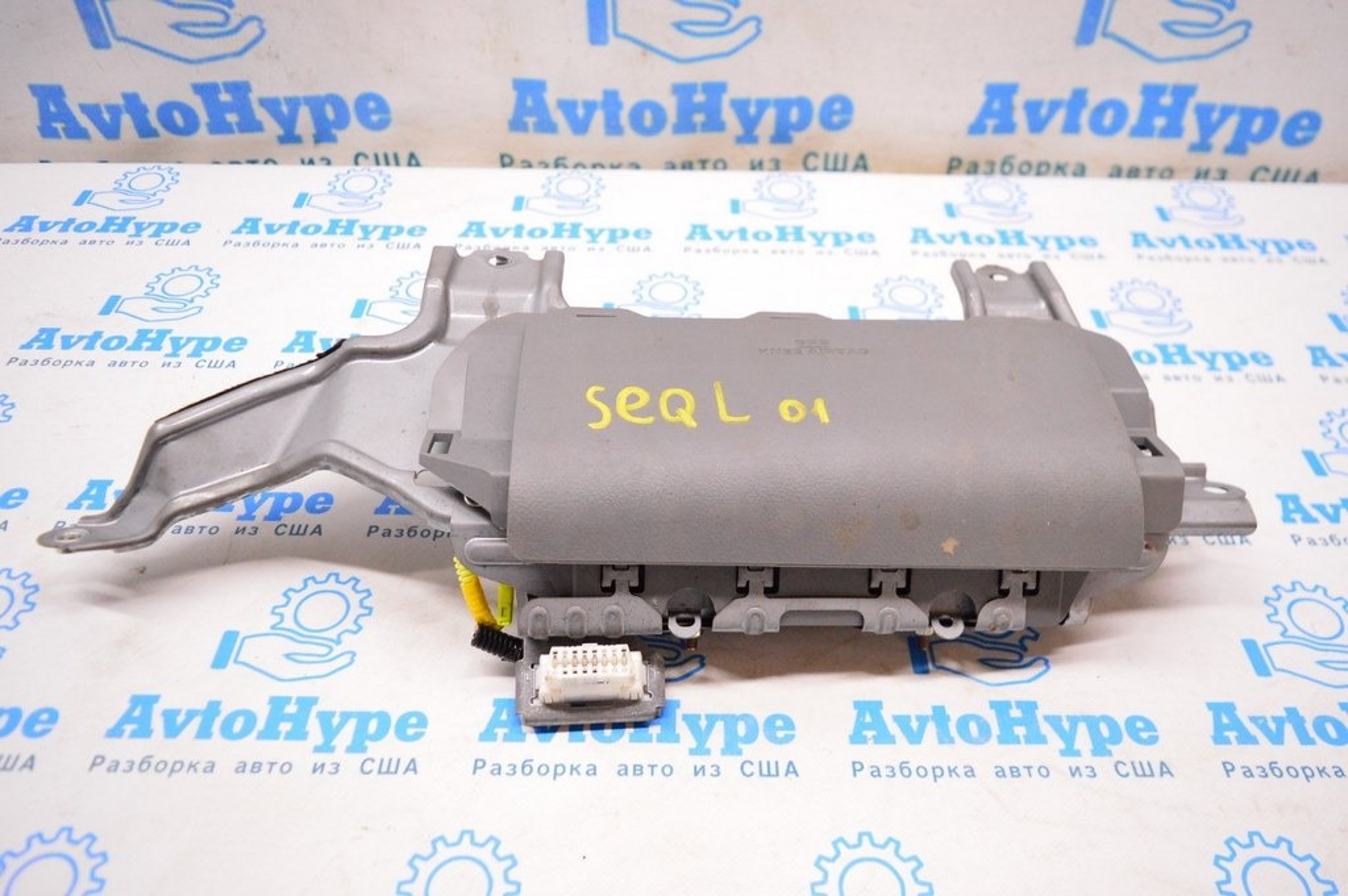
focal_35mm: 27
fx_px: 1010
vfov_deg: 47.9
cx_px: 674
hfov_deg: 67.4
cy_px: 448
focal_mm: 18
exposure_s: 1/320
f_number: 3.5
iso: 3200
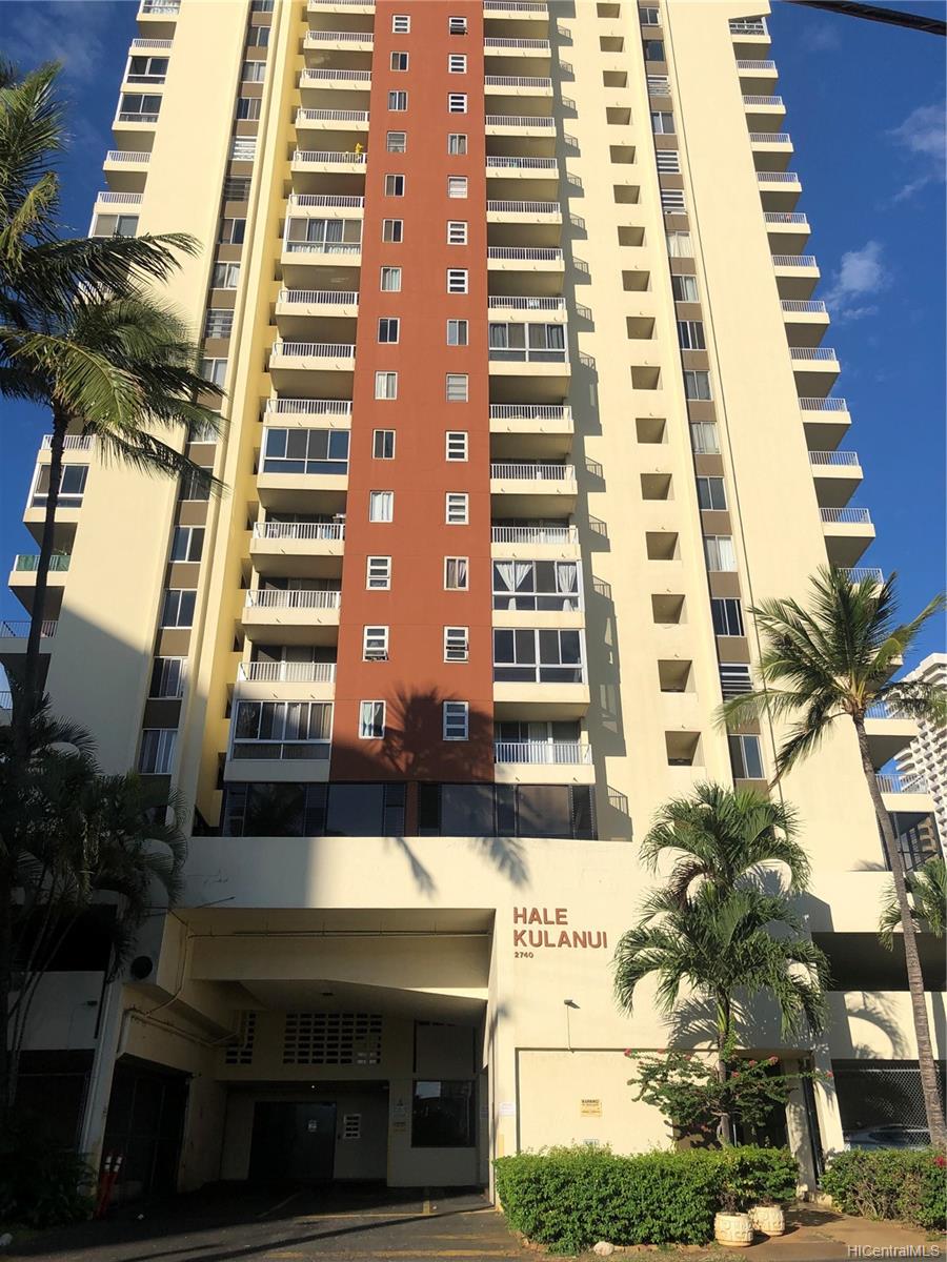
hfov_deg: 49.7
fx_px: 1021
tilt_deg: +27.8
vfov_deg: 63.4
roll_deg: +0.0
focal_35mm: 28
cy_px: 631
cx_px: 474
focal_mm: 3.99
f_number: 1.8
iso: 20
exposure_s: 1/3436
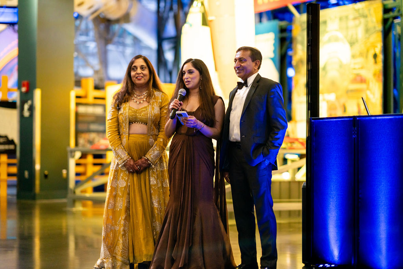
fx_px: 952
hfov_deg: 23.9
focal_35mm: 85
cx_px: 202
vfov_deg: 16.1
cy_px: 134
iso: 1250
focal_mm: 85
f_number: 1.4
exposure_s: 1/80
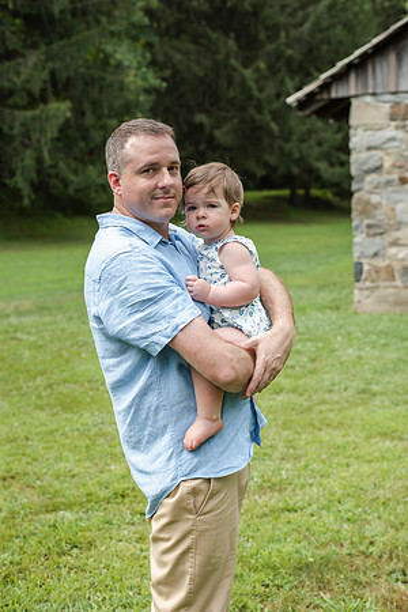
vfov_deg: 39.6
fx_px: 850
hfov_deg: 27.0
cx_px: 204
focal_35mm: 50
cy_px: 306
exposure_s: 1/1250
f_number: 4
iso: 400
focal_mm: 50
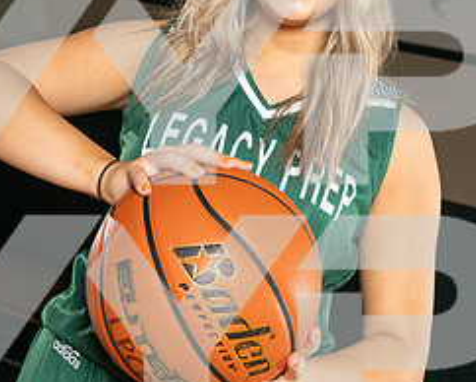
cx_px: 266
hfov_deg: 23.5
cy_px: 82
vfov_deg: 18.8
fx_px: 1142
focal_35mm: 81
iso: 320
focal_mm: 36
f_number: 7.1
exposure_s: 1/250
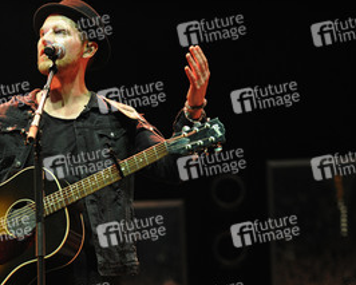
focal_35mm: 175
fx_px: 1845
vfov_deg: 8.8
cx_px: 96
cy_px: 198
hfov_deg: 11.0
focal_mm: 110
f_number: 3.5
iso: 2500
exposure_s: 1/320
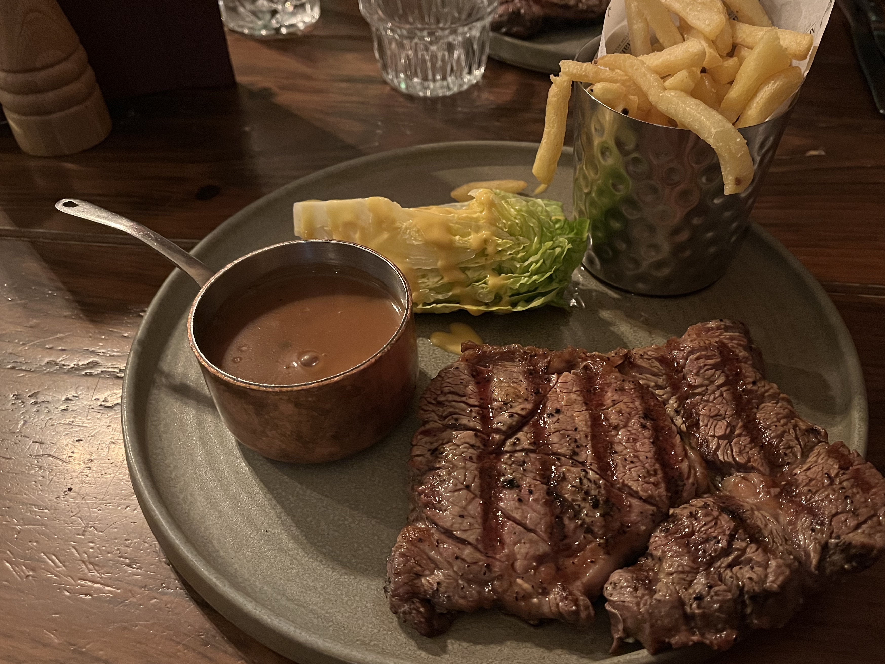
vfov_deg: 46.8
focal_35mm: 30
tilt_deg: -46.7
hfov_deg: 59.8
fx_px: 767
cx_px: 486
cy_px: 350
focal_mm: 5.1
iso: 800
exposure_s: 1/25
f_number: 1.6
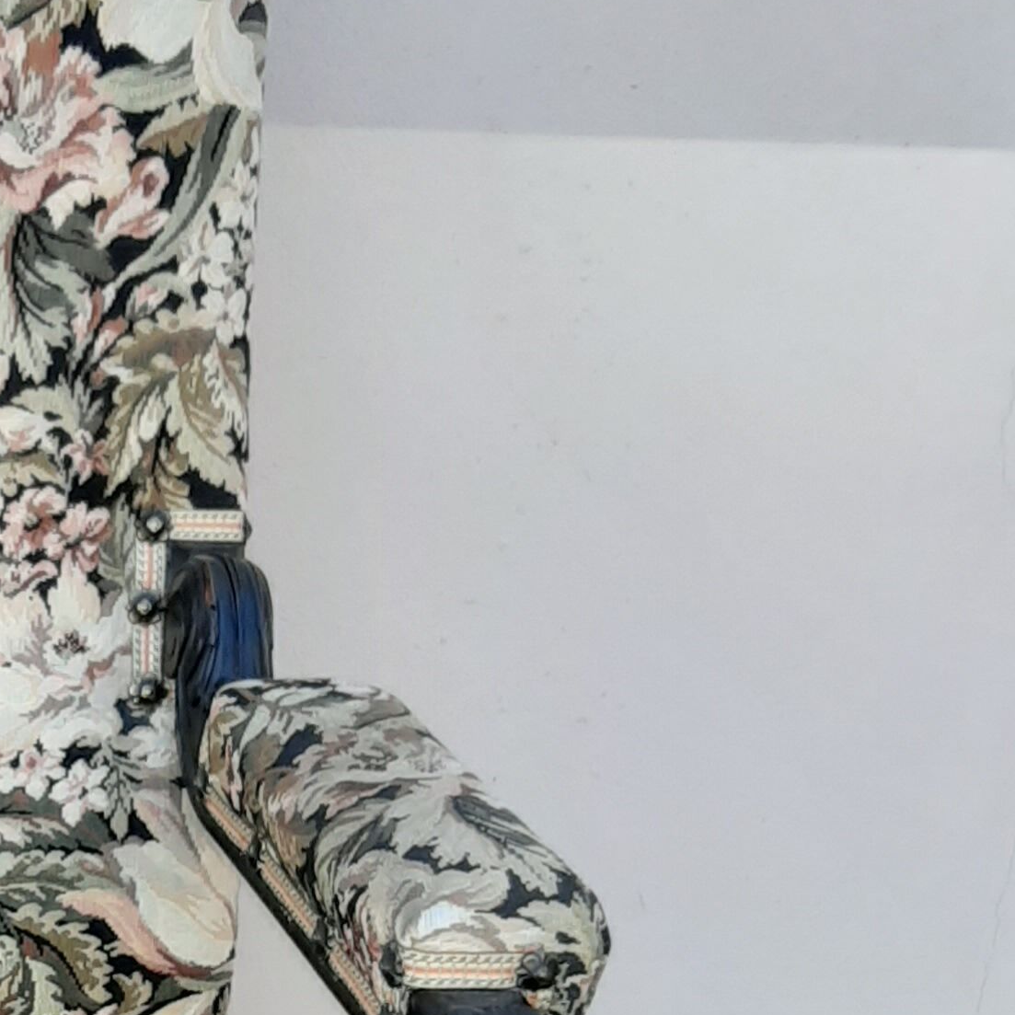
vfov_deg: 19.9
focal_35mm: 84
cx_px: -213
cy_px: 1064
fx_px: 2787
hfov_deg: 19.4
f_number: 1.7
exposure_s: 1/363
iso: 40
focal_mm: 3.93
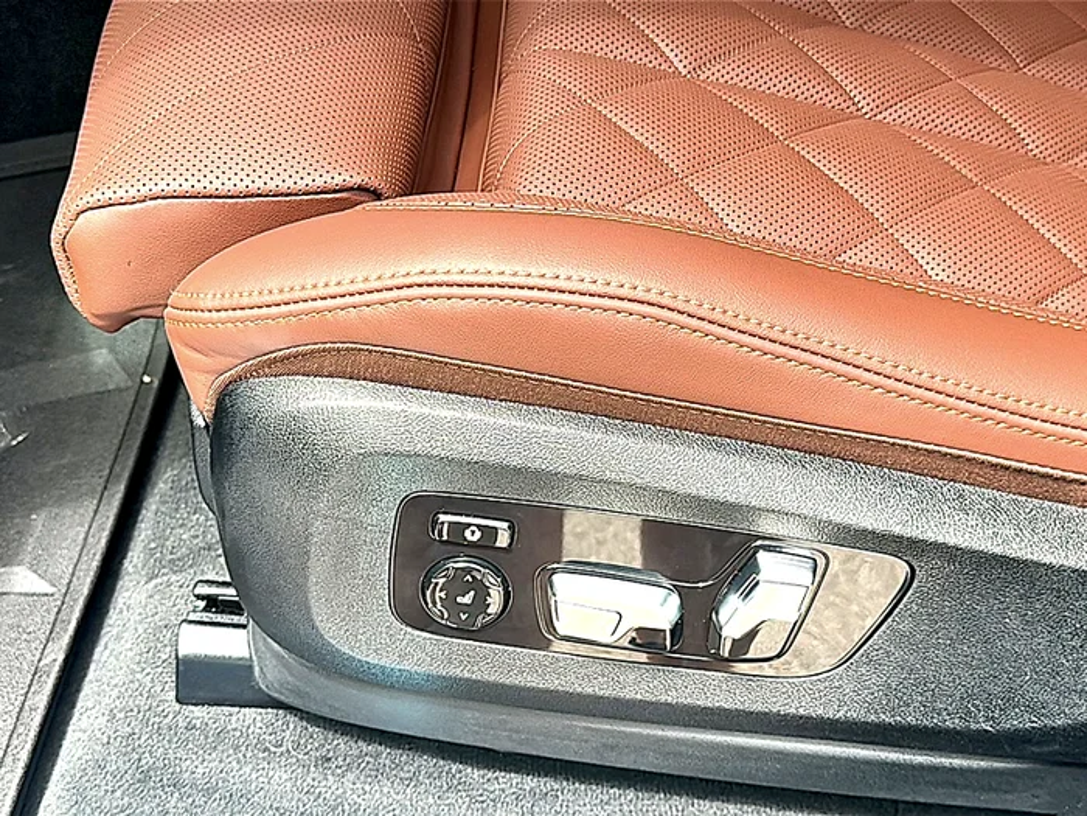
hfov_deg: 42.9
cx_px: 544
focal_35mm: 44
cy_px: 408
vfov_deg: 32.9
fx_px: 1382
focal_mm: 6.86
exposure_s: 1/423
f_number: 1.78
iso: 80
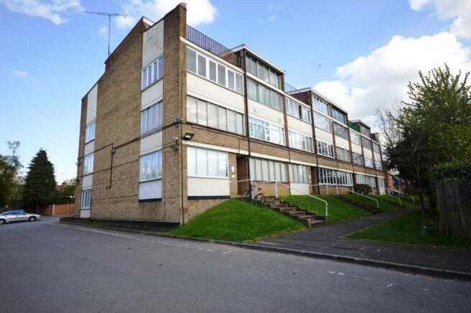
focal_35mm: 20
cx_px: 236
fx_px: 255
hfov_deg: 85.5
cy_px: 156
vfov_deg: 63.1
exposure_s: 1/125
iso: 100
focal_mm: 13
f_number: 5.6
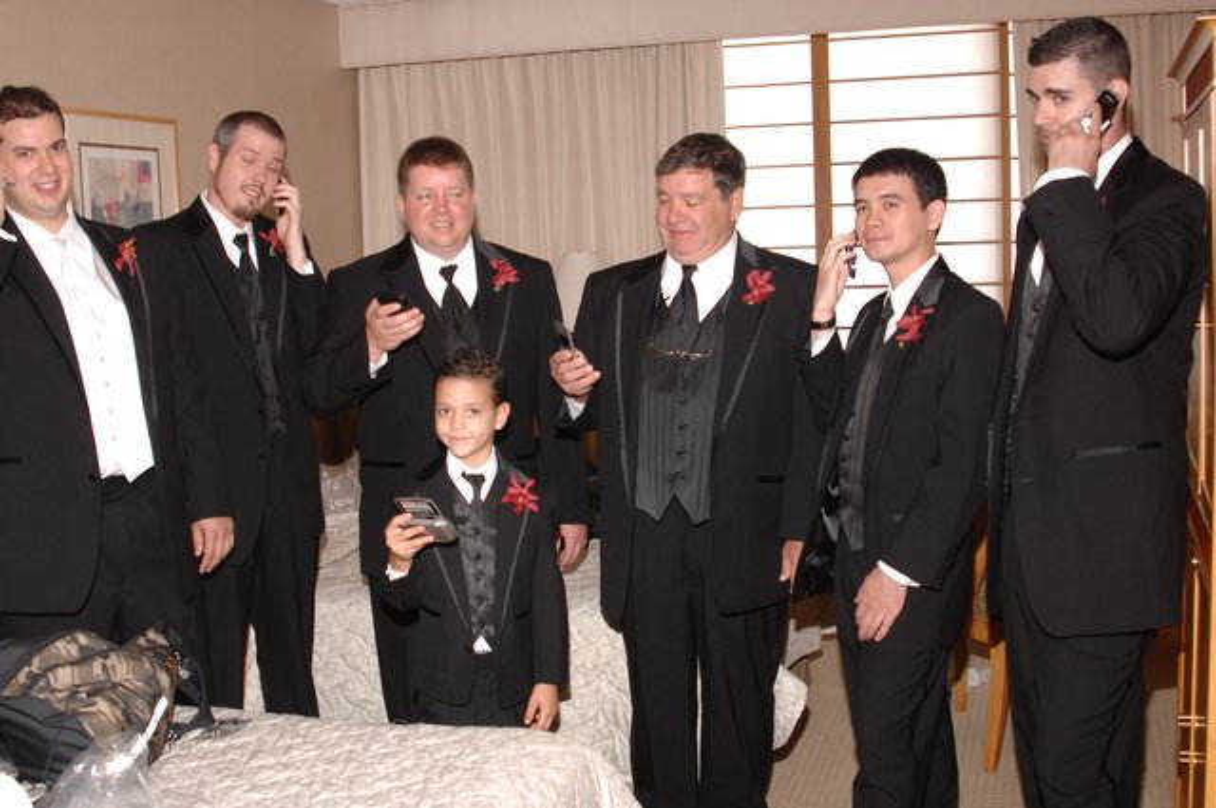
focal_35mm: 42
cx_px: 608
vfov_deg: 31.8
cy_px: 404
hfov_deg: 46.5
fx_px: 1417
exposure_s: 1/60
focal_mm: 28
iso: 400
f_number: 5.6
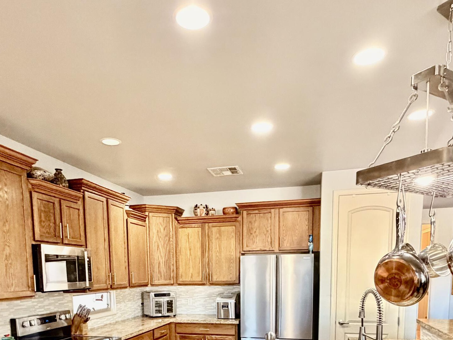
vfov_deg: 43.4
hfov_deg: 61.6
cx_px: 210
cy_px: 315
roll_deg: +0.7
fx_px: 380
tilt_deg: -7.1
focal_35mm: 29
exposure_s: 1/60
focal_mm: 2.22
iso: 640
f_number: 2.2
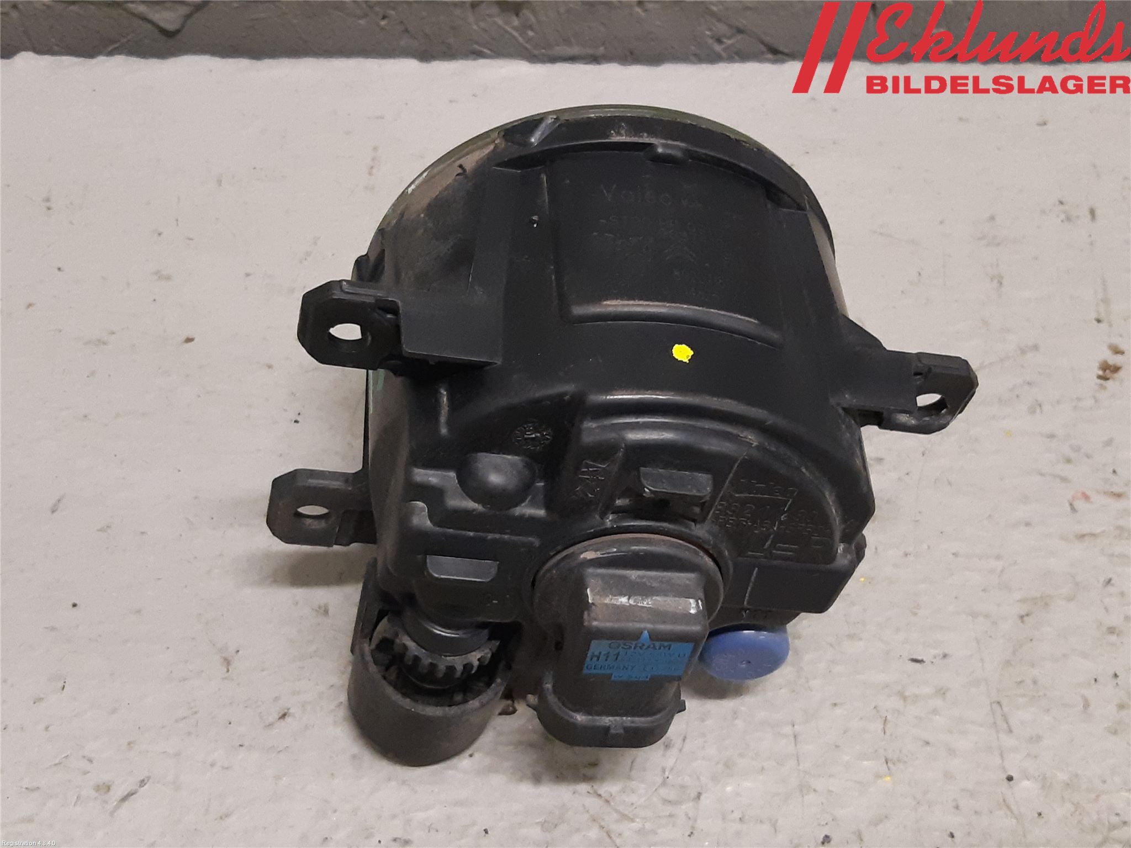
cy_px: 424
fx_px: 849
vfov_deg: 53.1
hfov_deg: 67.3
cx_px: 566
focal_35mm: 26
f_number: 1.7
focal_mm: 3.93
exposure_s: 1/60
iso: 250
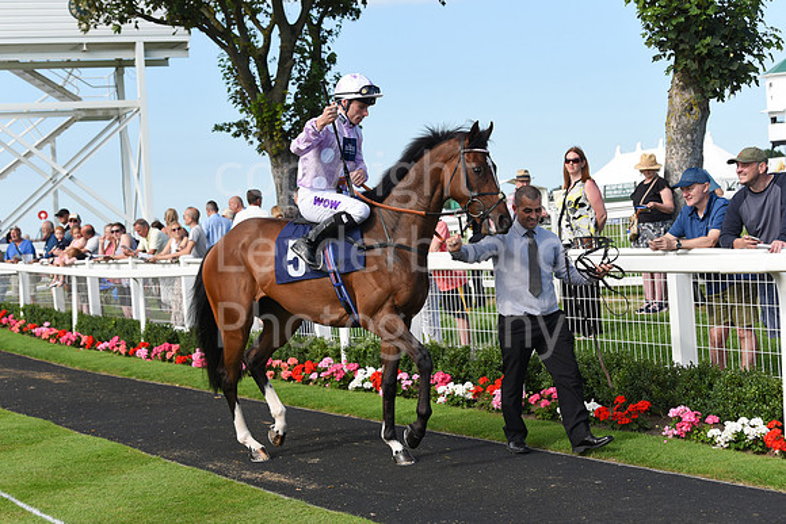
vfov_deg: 19.5
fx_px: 1529
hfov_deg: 28.8
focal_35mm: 70
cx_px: 393
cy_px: 262
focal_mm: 70
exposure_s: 1/1600
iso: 400
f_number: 5.6
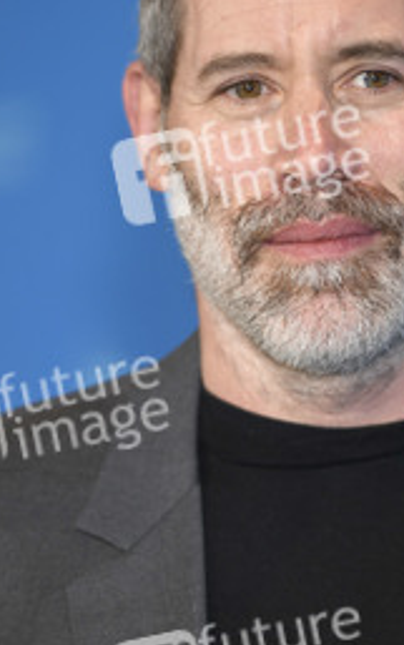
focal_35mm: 301
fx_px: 5294
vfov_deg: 7.0
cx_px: 314
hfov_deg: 4.4
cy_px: 291
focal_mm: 190
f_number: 3.2
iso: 640
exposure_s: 1/500
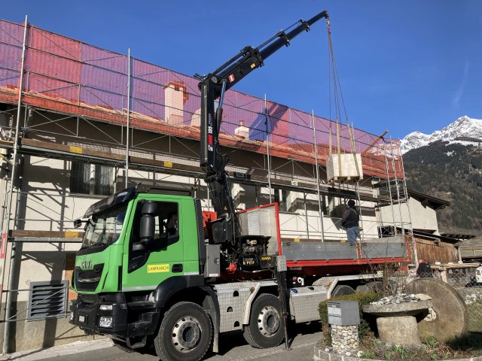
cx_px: 241
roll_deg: +1.2
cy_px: 180
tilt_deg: +12.9
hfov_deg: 63.4
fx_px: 390
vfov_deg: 49.7
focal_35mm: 28
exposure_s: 1/2024
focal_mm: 3.99
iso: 20
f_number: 1.8
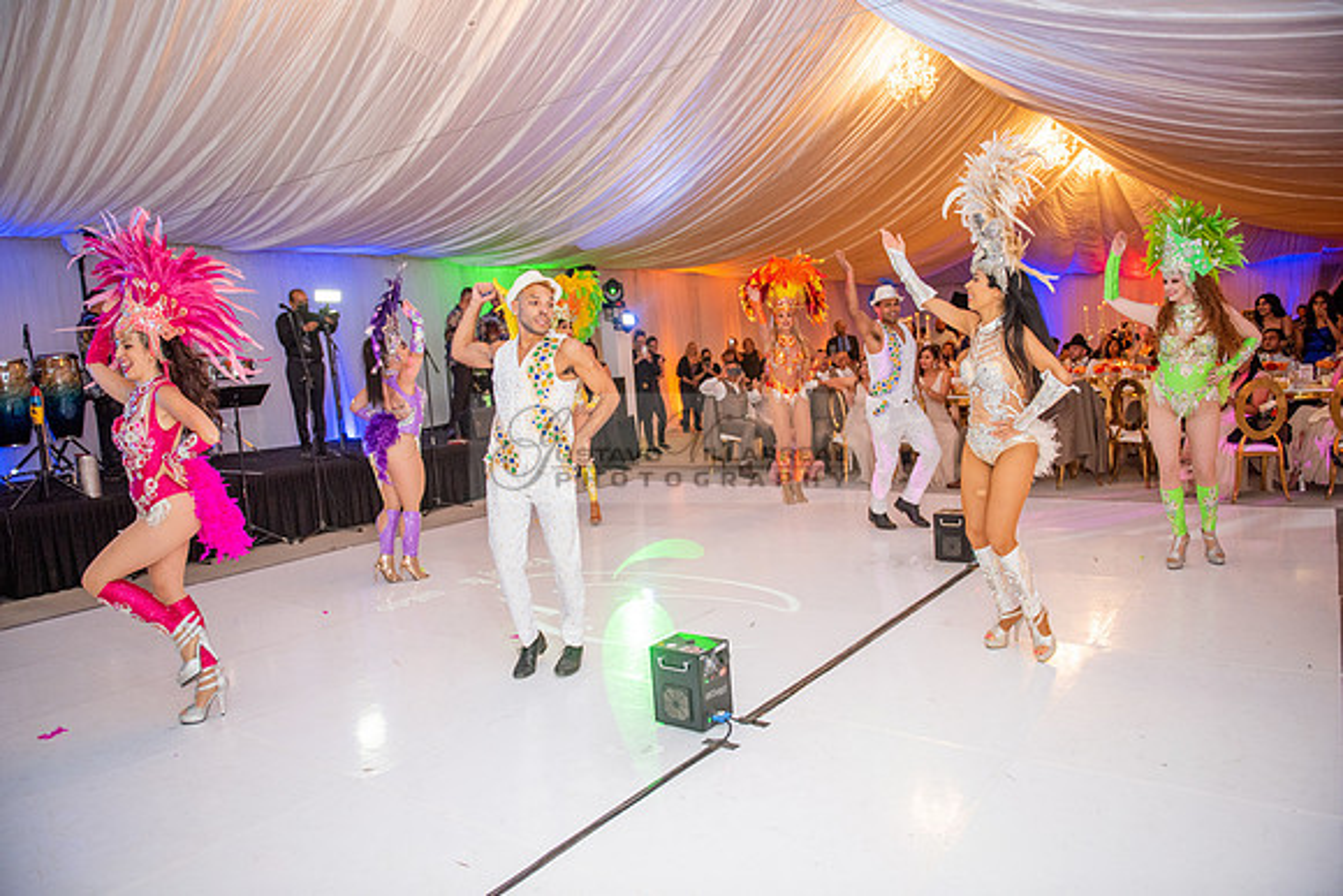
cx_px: 672
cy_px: 448
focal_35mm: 24
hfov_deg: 73.7
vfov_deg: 53.2
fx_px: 896
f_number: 2.8
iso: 1000
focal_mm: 24
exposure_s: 1/160
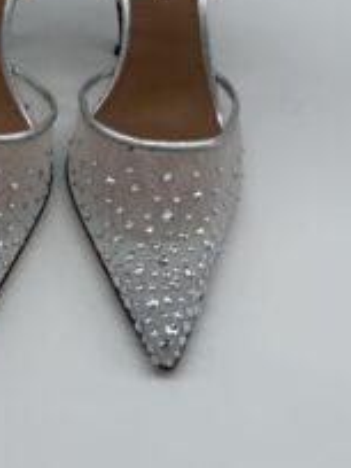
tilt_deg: -31.3
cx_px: 55
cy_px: 57
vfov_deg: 38.0
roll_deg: +2.0
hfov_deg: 29.9
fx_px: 635
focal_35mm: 47
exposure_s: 1/1949
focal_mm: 6.76
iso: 80
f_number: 1.78
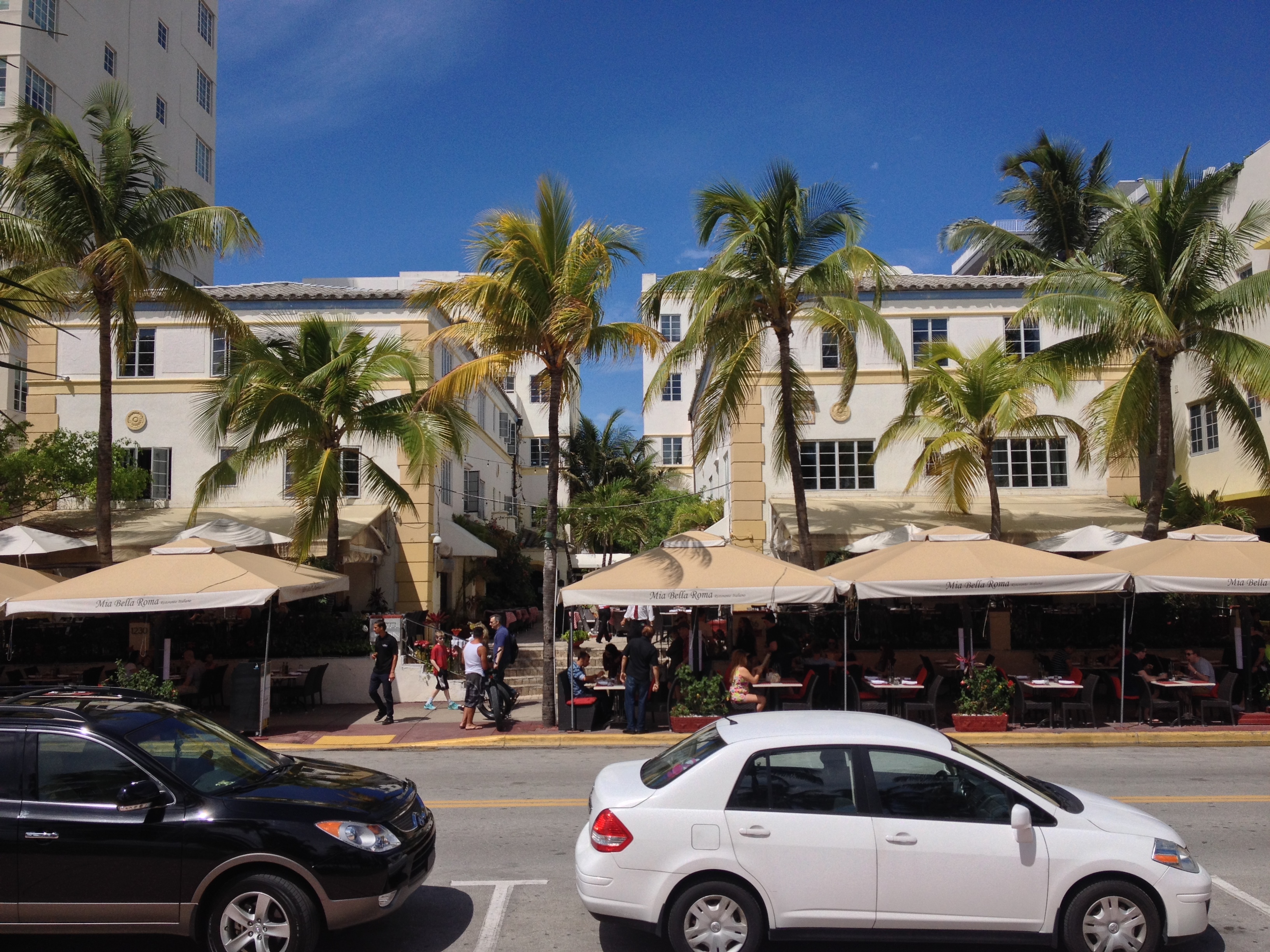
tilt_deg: +2.6
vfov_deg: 40.7
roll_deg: +0.9
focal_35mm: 35
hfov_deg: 52.6
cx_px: 635
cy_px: 476
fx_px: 1284
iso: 50
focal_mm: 4.28
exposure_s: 1/3247
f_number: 2.4
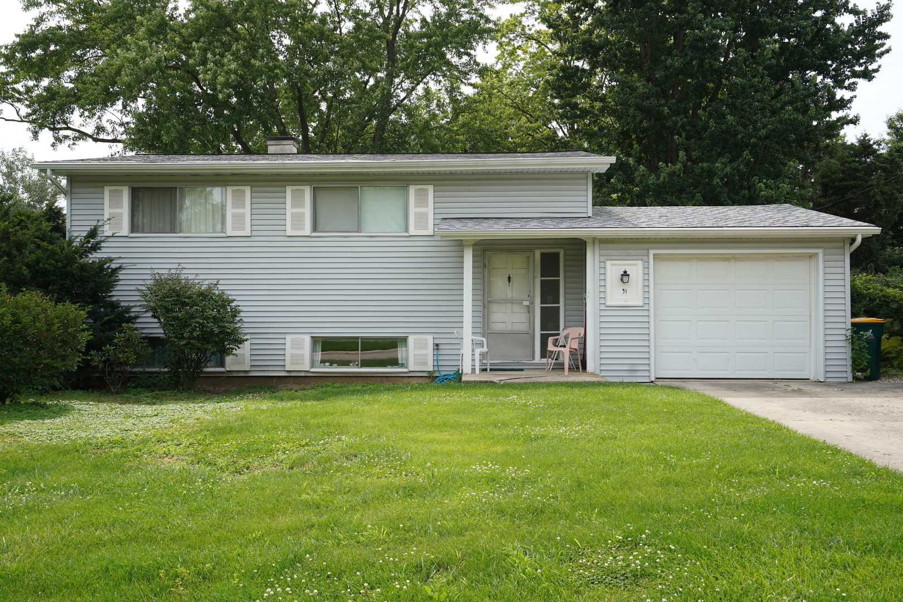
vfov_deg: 42.3
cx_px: 452
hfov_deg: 60.3
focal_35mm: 31
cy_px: 301
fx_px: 778
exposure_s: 1/160
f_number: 7.1
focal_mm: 31
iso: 100
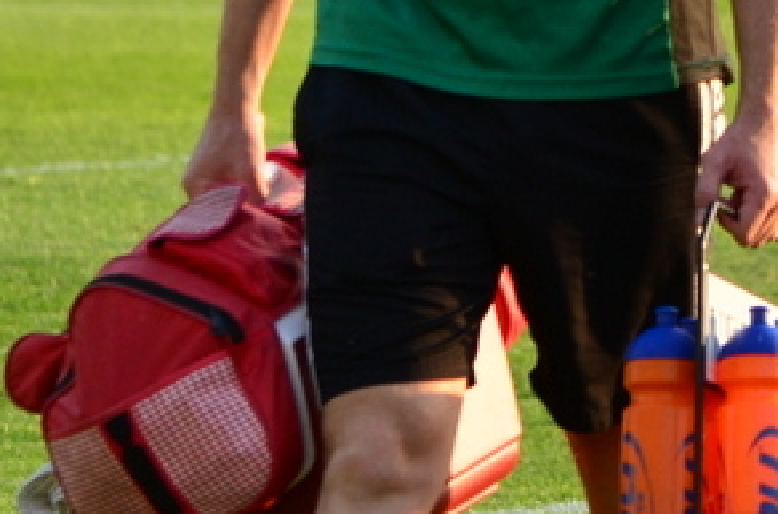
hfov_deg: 2.7
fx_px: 16229
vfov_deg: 1.8
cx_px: 1279
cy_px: -257
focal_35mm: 753
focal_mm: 122
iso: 450
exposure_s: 1/500
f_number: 5.6
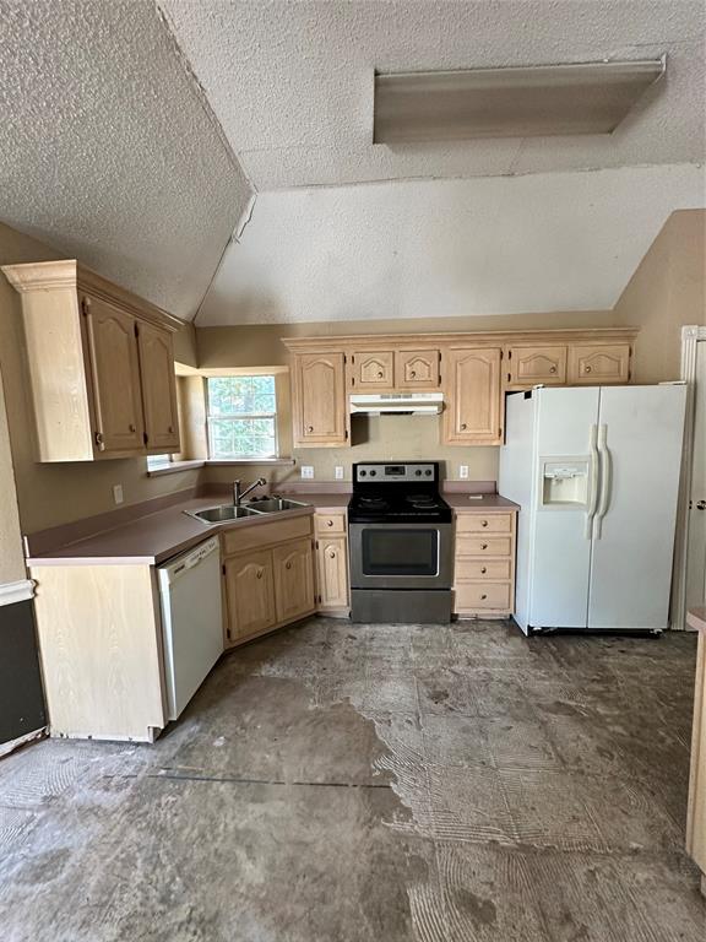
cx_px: 353
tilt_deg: -5.7
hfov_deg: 85.7
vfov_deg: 102.1
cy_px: 471
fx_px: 381
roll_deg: +0.3
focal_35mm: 14
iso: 400
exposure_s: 1/60
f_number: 2.2
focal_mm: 2.22
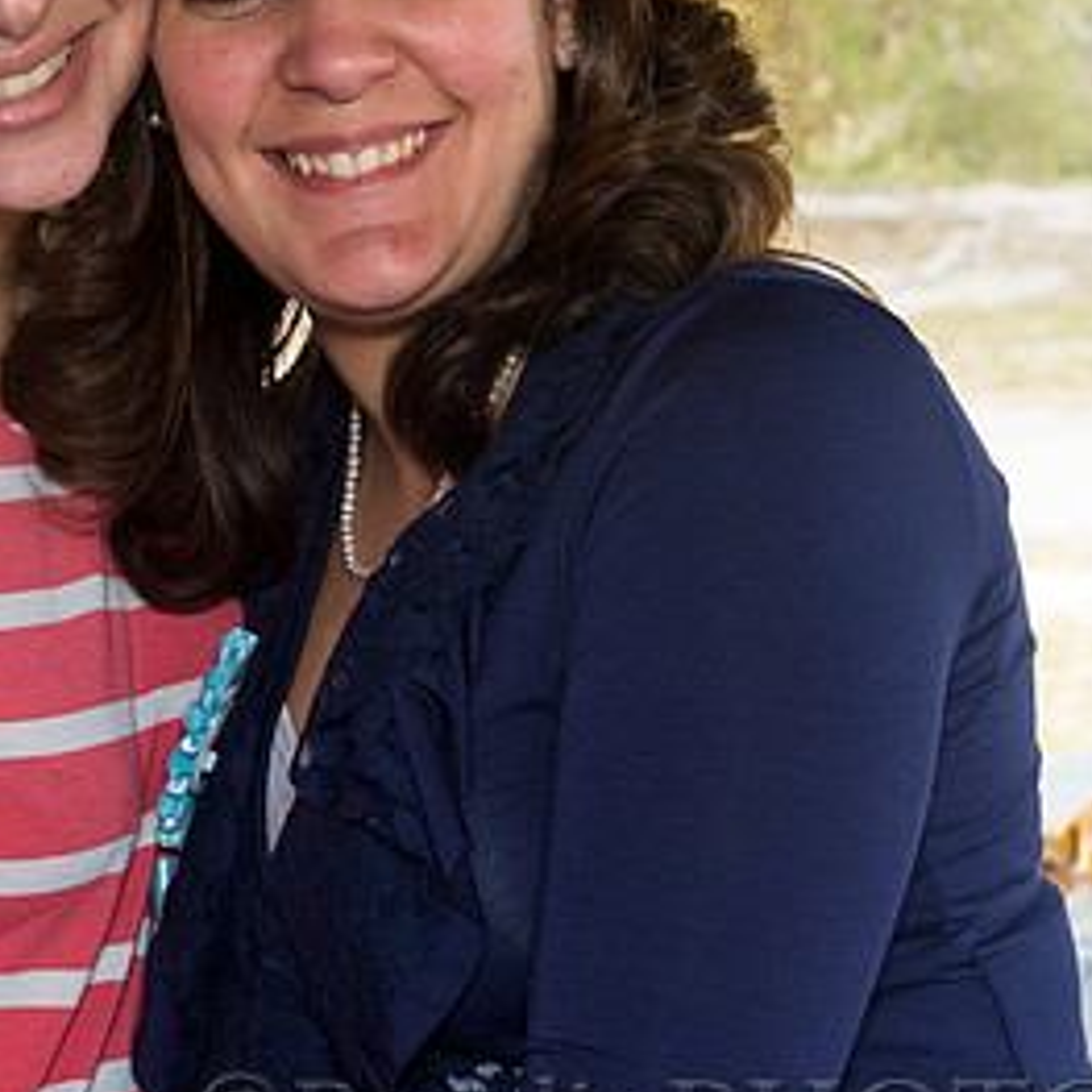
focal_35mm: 105
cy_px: 339
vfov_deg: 16.5
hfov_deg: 16.5
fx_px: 3747
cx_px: 245
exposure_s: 1/160
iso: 320
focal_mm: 42
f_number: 6.3
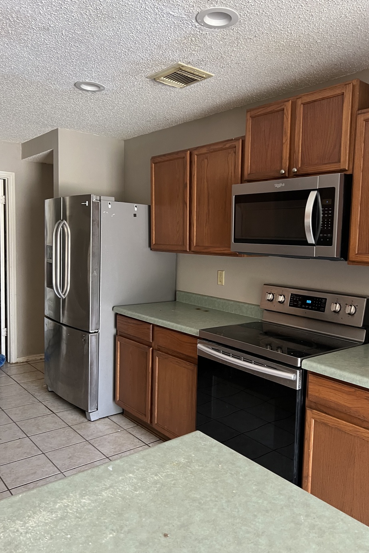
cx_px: 209
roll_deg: -2.0
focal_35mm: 28
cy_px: 275
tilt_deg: -4.1
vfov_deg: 65.5
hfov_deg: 46.3
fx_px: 431
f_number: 1.5
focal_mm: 5.7
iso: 250
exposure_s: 1/60
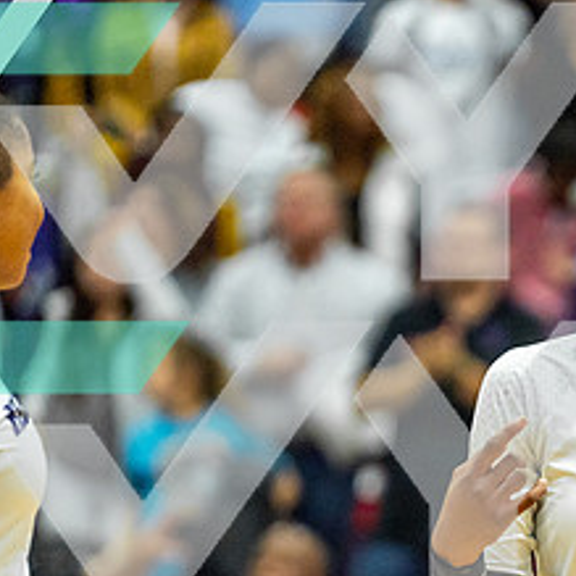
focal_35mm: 451
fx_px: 8490
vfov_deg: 3.9
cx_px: 584
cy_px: 462
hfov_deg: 3.9
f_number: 2.8
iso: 2000
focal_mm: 200
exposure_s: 1/1250
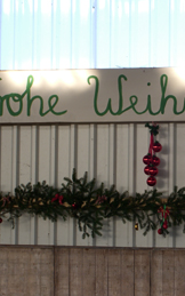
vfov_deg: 15.4
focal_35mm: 136
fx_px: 1096
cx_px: 164
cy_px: 148
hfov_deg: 9.6
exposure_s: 1/125
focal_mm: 19.7
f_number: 4.8
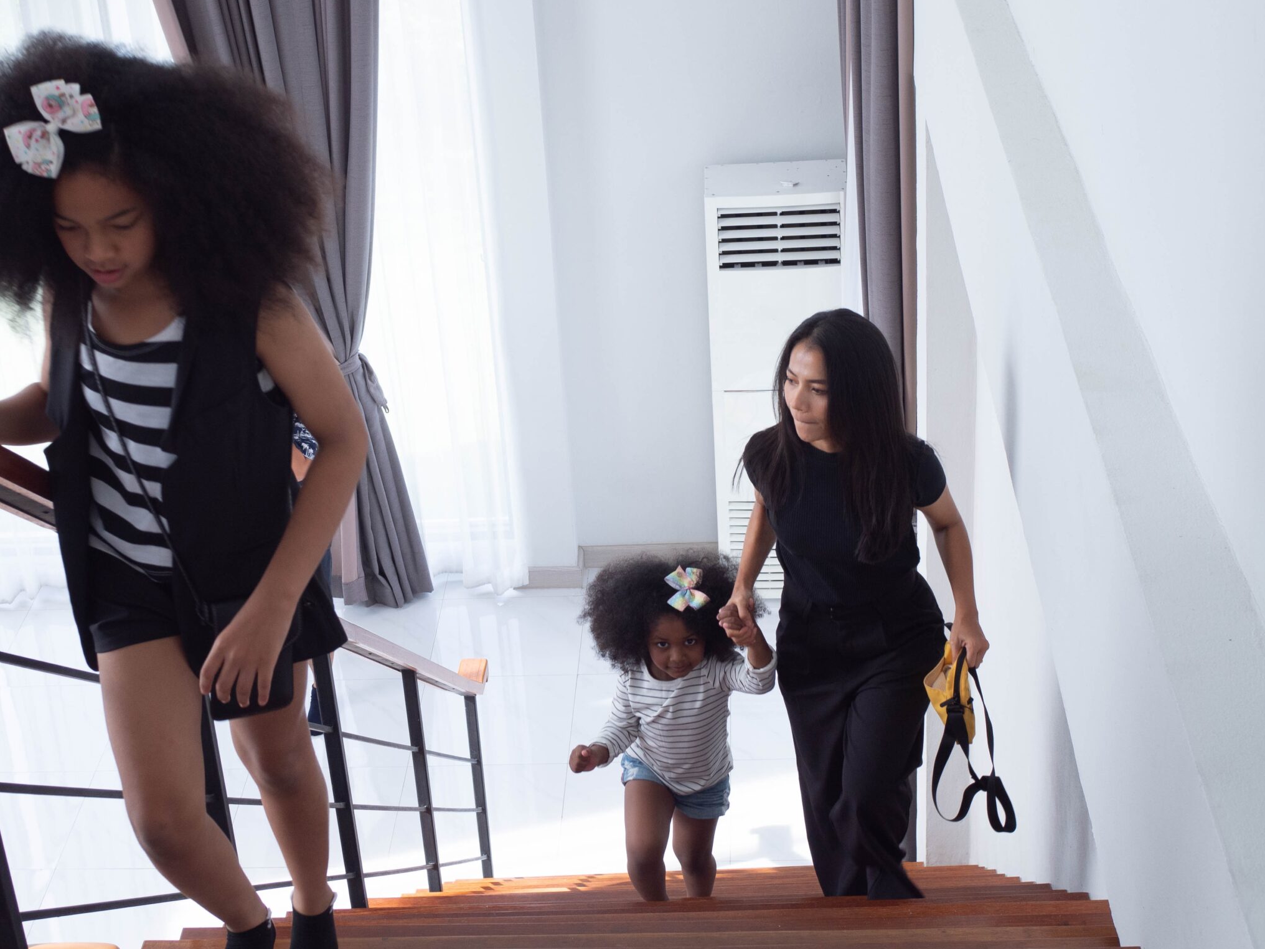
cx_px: 477
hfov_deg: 30.6
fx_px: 2302
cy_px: 482
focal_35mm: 63
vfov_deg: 23.3
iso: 100
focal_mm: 25
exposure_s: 1/100
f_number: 5
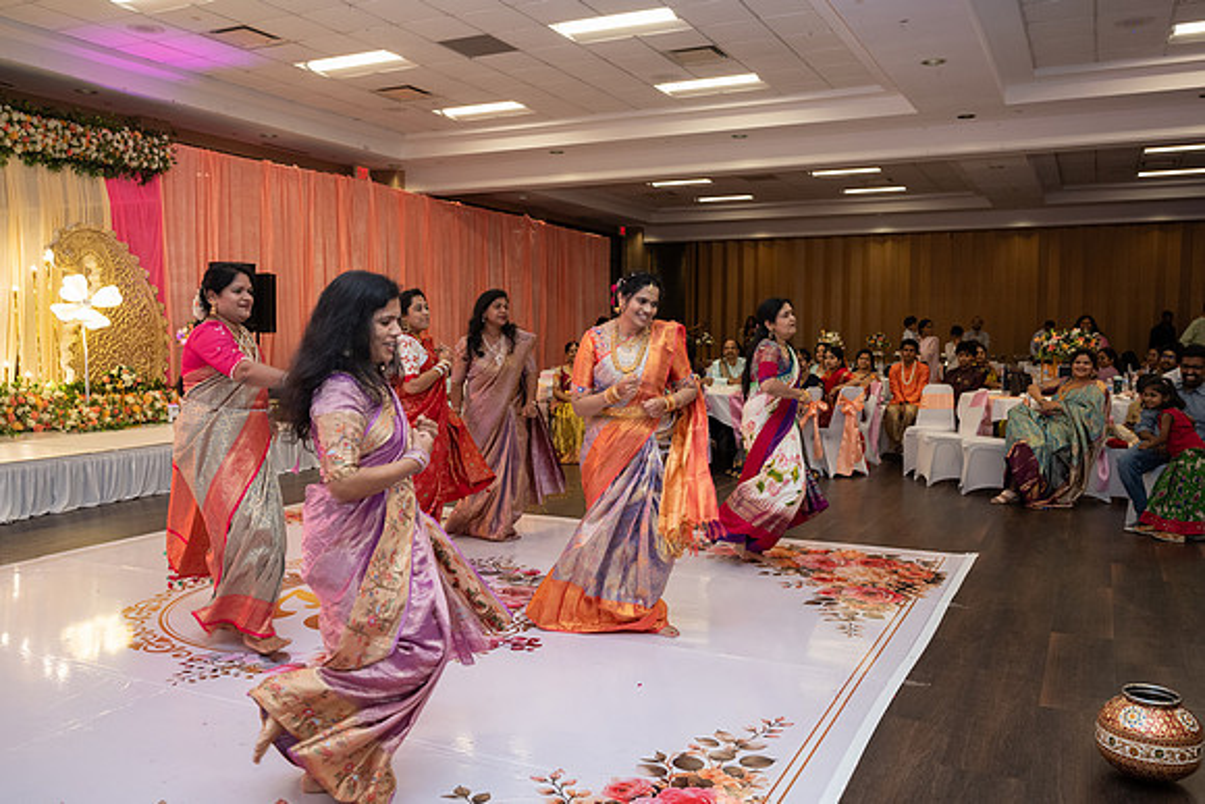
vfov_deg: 43.3
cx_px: 602
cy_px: 402
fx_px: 1013
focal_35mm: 30
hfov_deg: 61.5
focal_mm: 30
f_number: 4
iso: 1250
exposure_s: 1/160
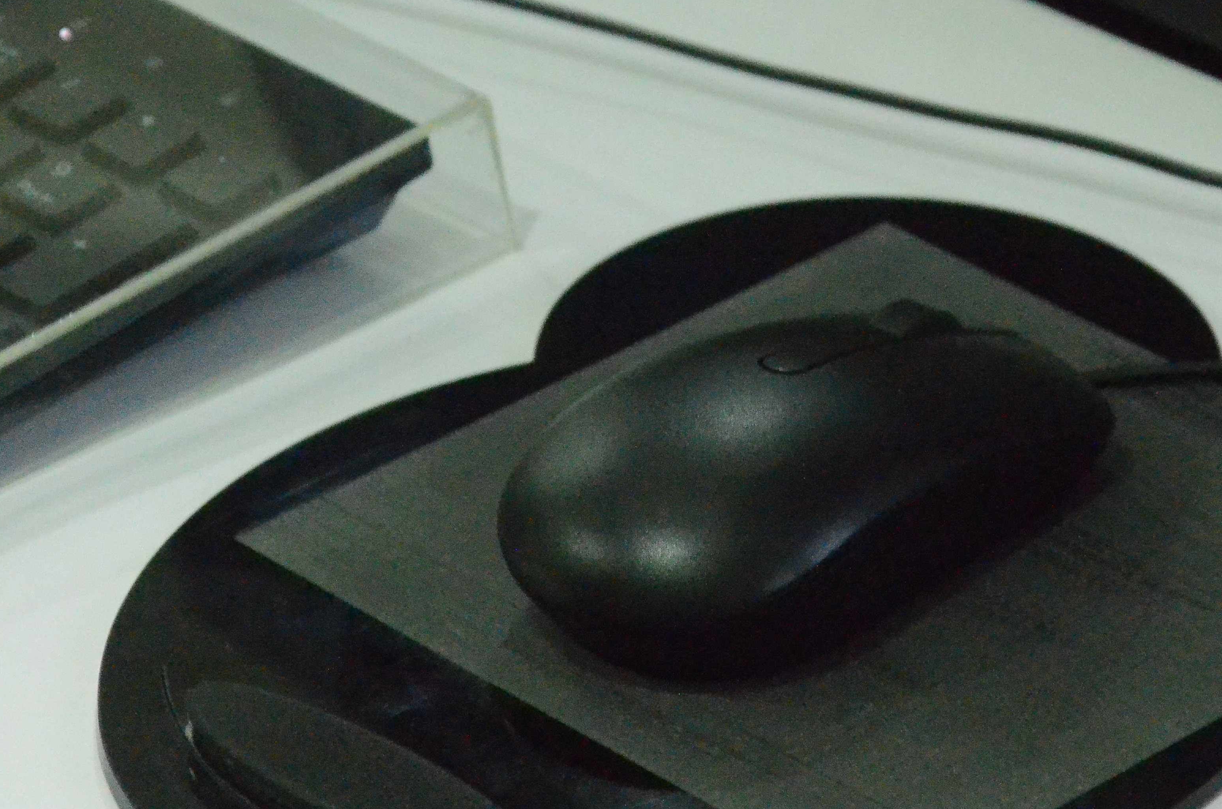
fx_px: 8496
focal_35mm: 251
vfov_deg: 5.5
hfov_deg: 8.2
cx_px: 755
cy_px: 527
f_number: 8
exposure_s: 1/160
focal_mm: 105
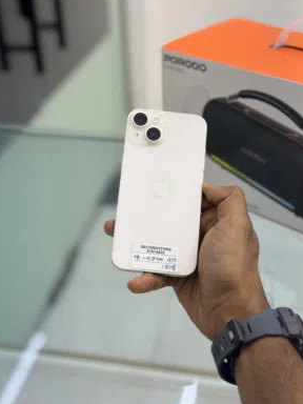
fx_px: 584
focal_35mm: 50
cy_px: 204
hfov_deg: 29.1
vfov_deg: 38.2
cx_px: 152
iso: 64
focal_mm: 6.76
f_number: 1.78
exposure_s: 1/347
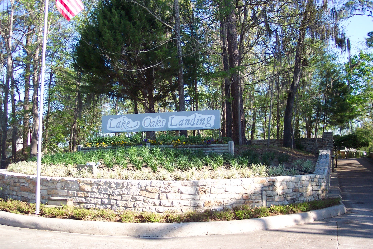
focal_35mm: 38
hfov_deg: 50.7
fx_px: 394
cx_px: 186
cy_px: 124
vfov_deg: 35.1
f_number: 2.8
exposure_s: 1/500
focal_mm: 8
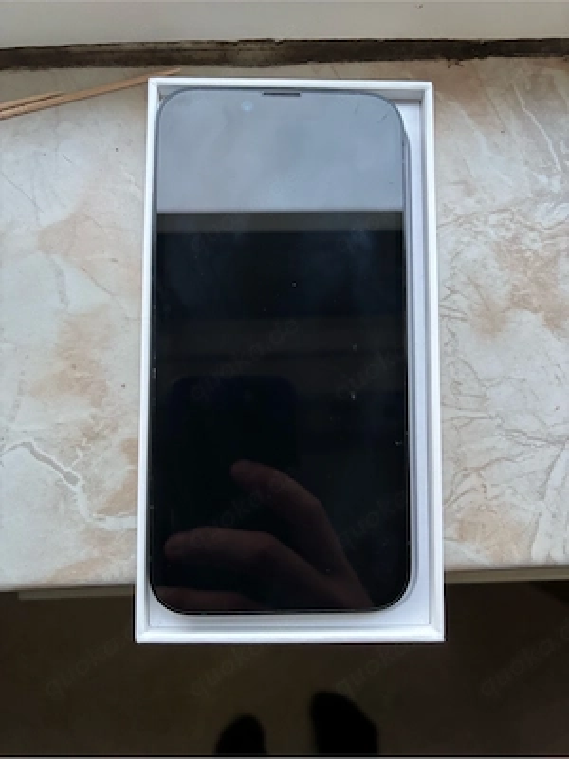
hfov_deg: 53.1
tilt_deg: -84.2
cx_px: 284
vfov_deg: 67.3
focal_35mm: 26
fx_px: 570
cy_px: 380
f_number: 1.6
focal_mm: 5.96
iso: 320
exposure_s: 1/60
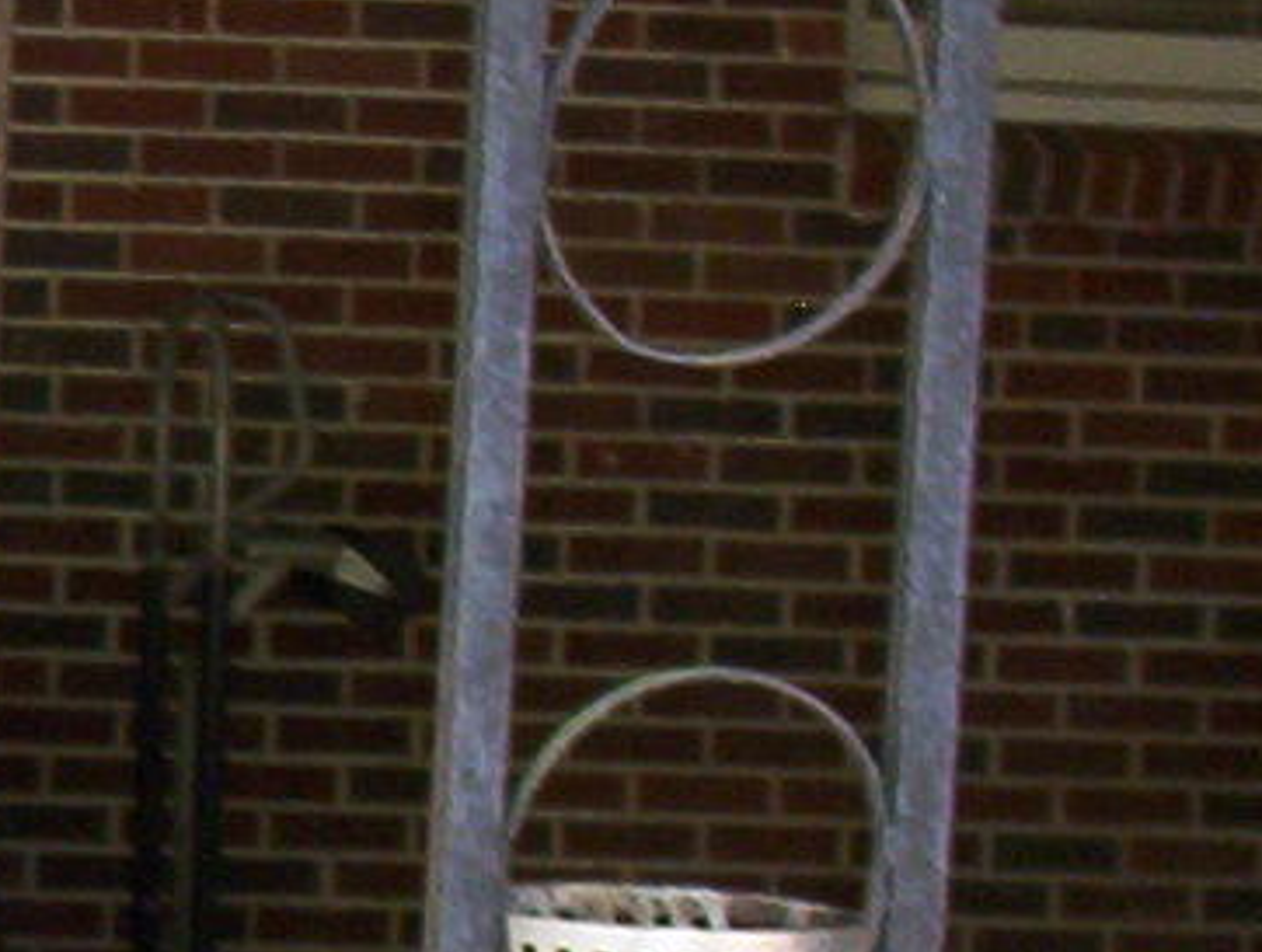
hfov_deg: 10.5
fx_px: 6429
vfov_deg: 8.5
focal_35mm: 176
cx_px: -1053
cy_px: 739
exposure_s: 1/30
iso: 140
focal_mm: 6
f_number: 4.5
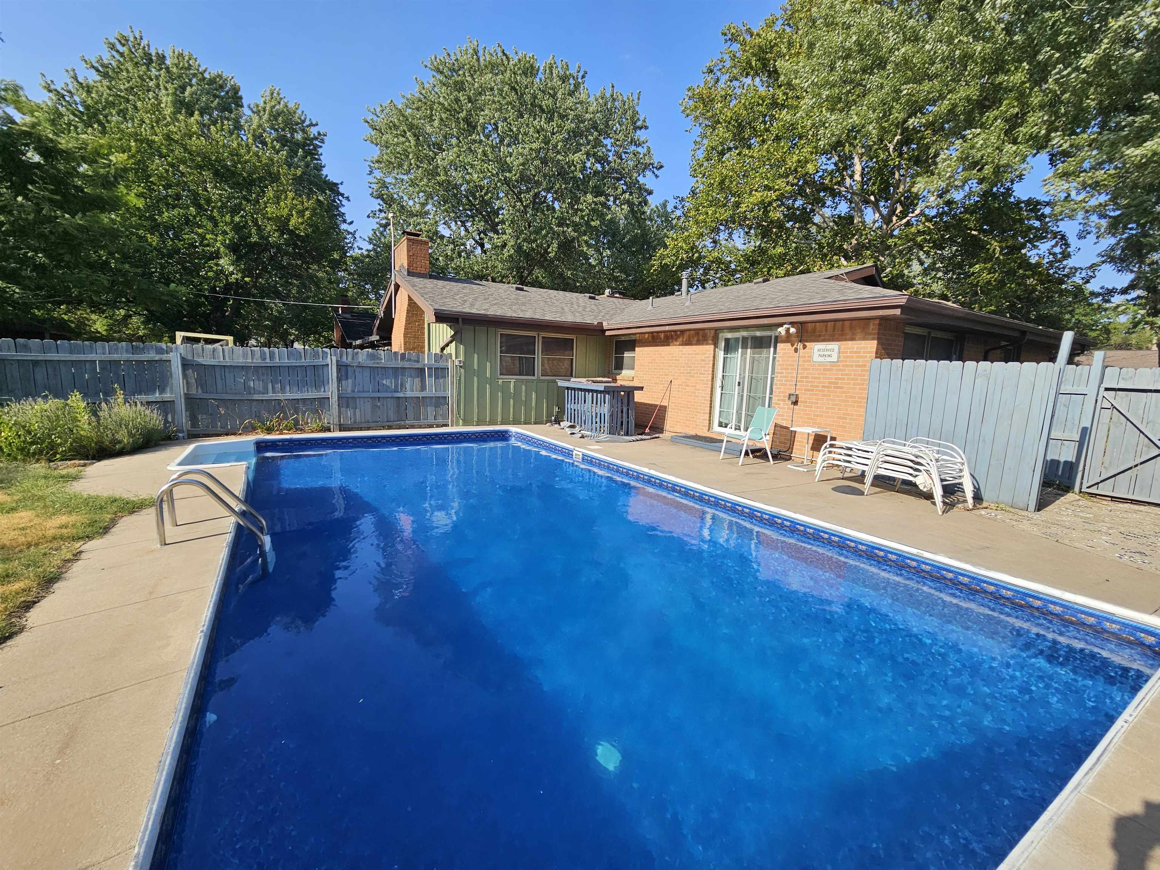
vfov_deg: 89.9
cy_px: 435
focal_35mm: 13
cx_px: 580
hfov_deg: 106.2
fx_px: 436
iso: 50
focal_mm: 2.2
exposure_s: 1/1521
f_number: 2.2
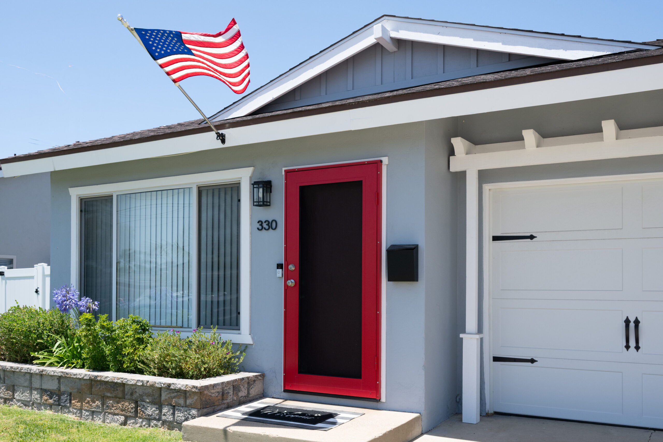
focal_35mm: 30
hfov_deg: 61.1
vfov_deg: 43.0
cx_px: 332
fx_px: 562
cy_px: 221
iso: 400
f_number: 8
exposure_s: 1/640
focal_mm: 30.5
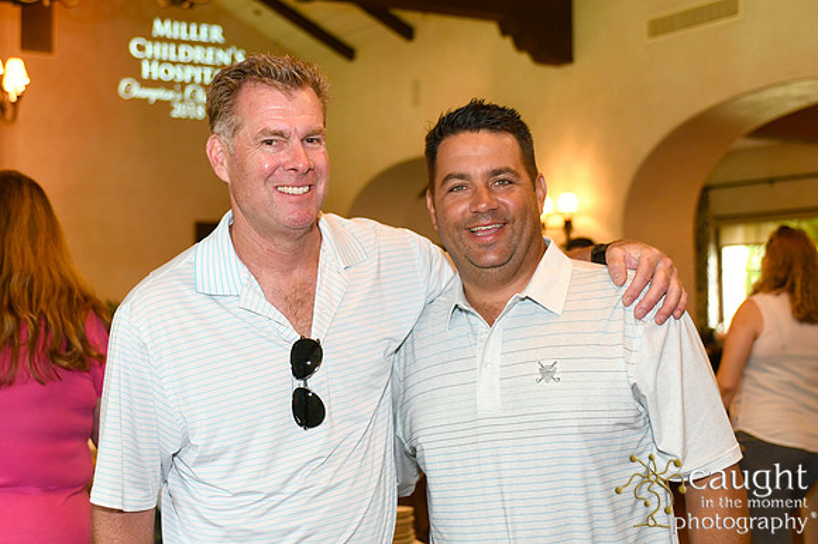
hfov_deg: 50.7
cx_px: 409
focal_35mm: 38
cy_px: 272
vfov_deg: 35.0
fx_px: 863
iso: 1250
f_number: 3.2
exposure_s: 1/125
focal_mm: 38
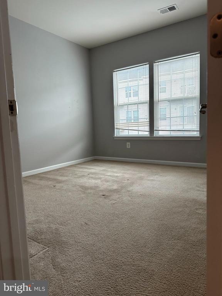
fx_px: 205
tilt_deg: -4.9
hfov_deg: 56.8
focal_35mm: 24
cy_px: 148
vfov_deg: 71.6
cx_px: 111
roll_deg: +2.3
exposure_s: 1/120
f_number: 1.78
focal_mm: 6.86
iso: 100
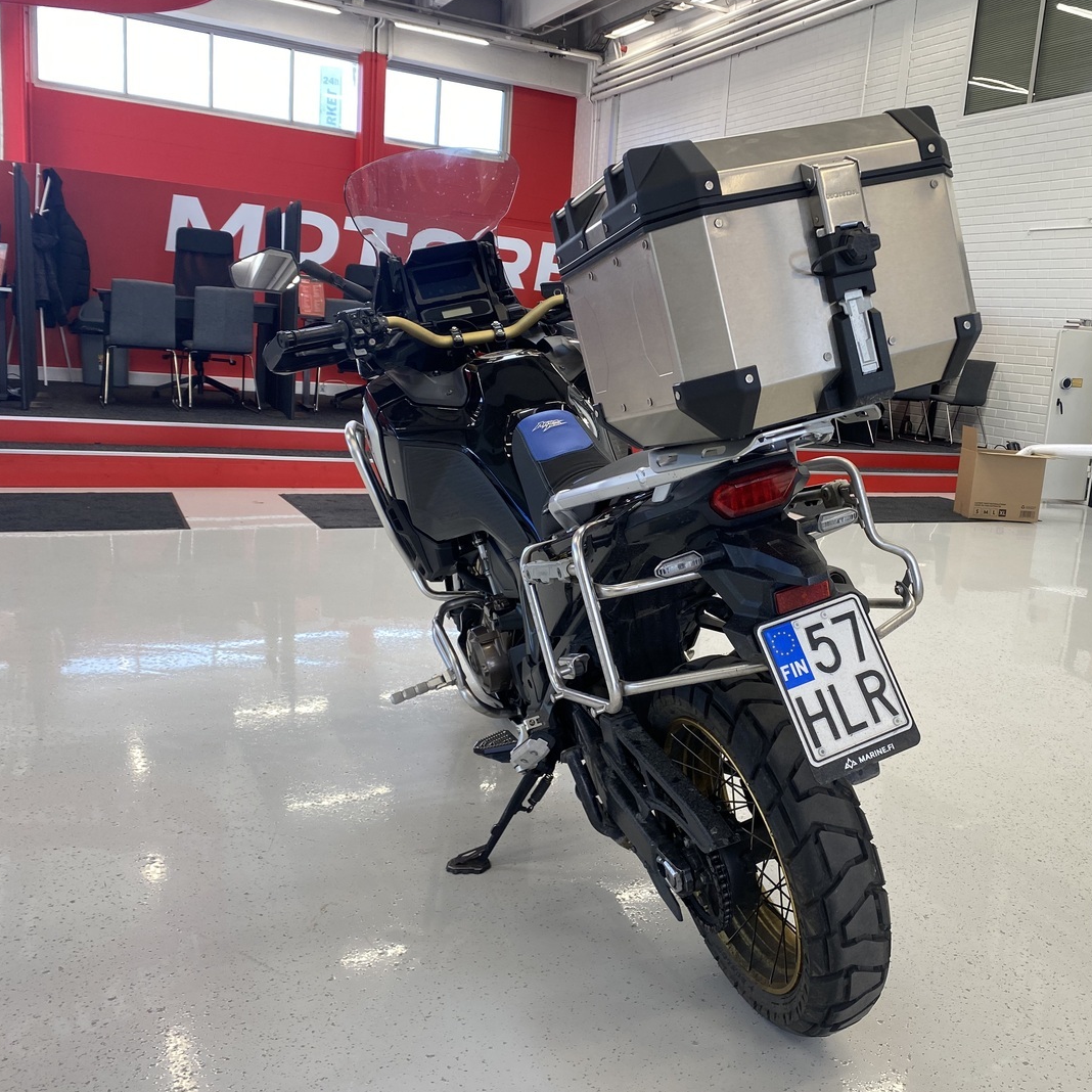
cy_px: 547
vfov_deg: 52.5
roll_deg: -4.5
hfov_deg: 51.9
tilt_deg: -8.9
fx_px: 1106
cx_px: 696
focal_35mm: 31
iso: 64
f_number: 1.8
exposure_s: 1/100
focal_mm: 4.25
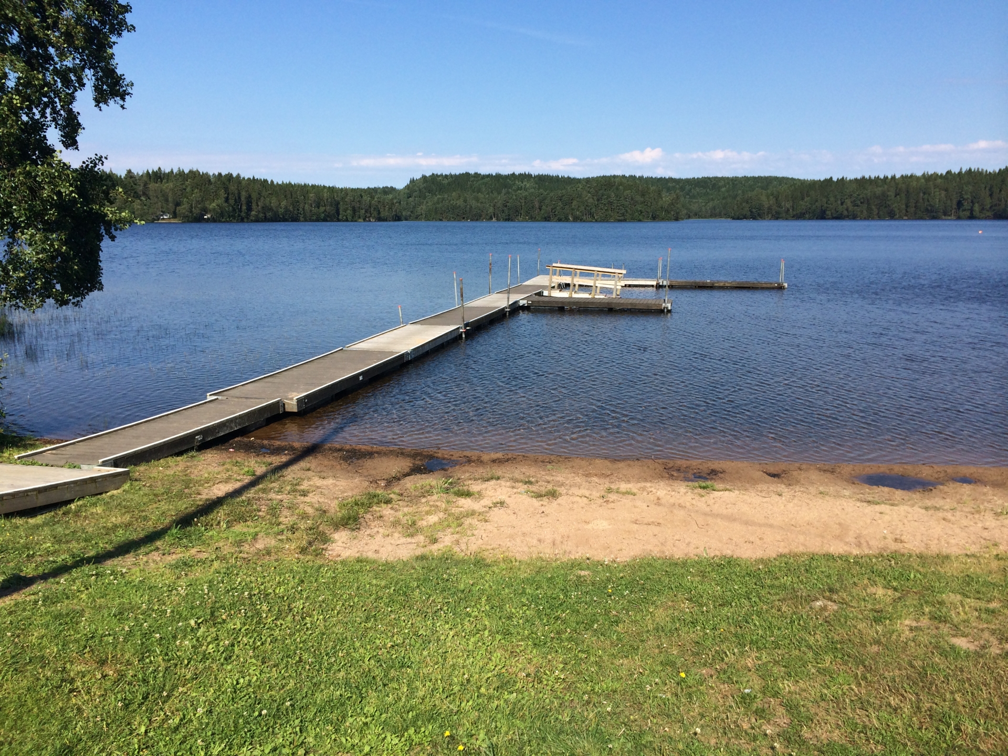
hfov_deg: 60.0
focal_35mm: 30
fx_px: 874
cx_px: 504
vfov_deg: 46.8
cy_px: 378
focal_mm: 4.12
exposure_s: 1/2283
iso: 40
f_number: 2.2
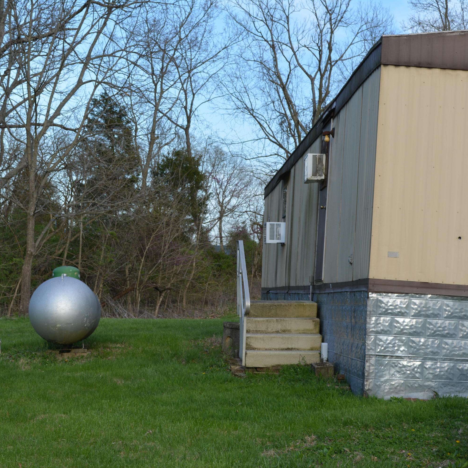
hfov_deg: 23.7
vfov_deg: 23.7
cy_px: 235
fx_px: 1117
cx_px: 201
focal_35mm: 73
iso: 200
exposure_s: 1/200
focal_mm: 38
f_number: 7.1
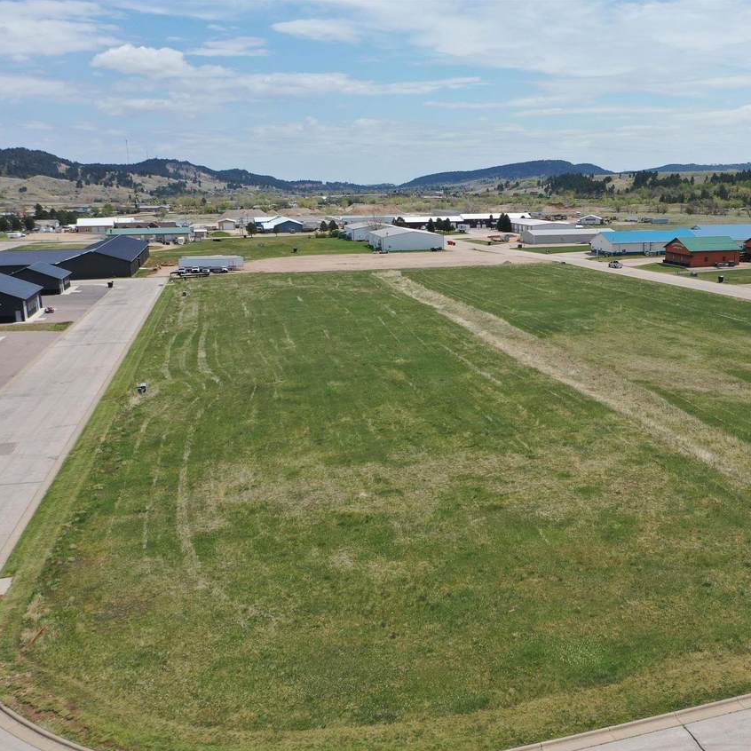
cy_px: 378
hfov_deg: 44.9
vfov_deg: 46.0
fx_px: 884
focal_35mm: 36
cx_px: 538
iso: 100
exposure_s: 1/1600
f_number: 4
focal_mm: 10.26
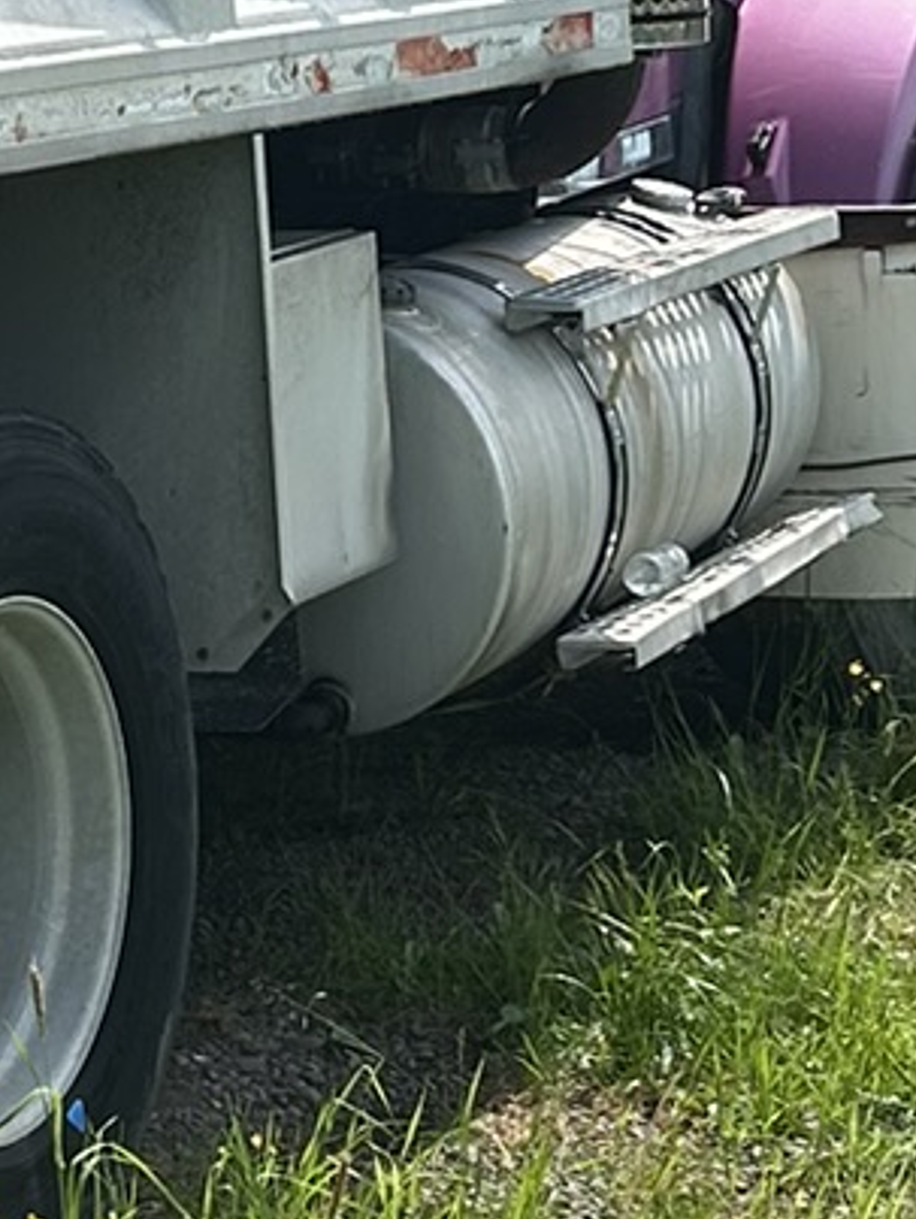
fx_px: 4650
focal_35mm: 132
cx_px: -3
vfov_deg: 14.9
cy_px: 309
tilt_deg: -2.7
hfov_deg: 11.1
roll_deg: +1.7
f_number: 1.5
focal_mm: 5.7
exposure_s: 1/3831
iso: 50
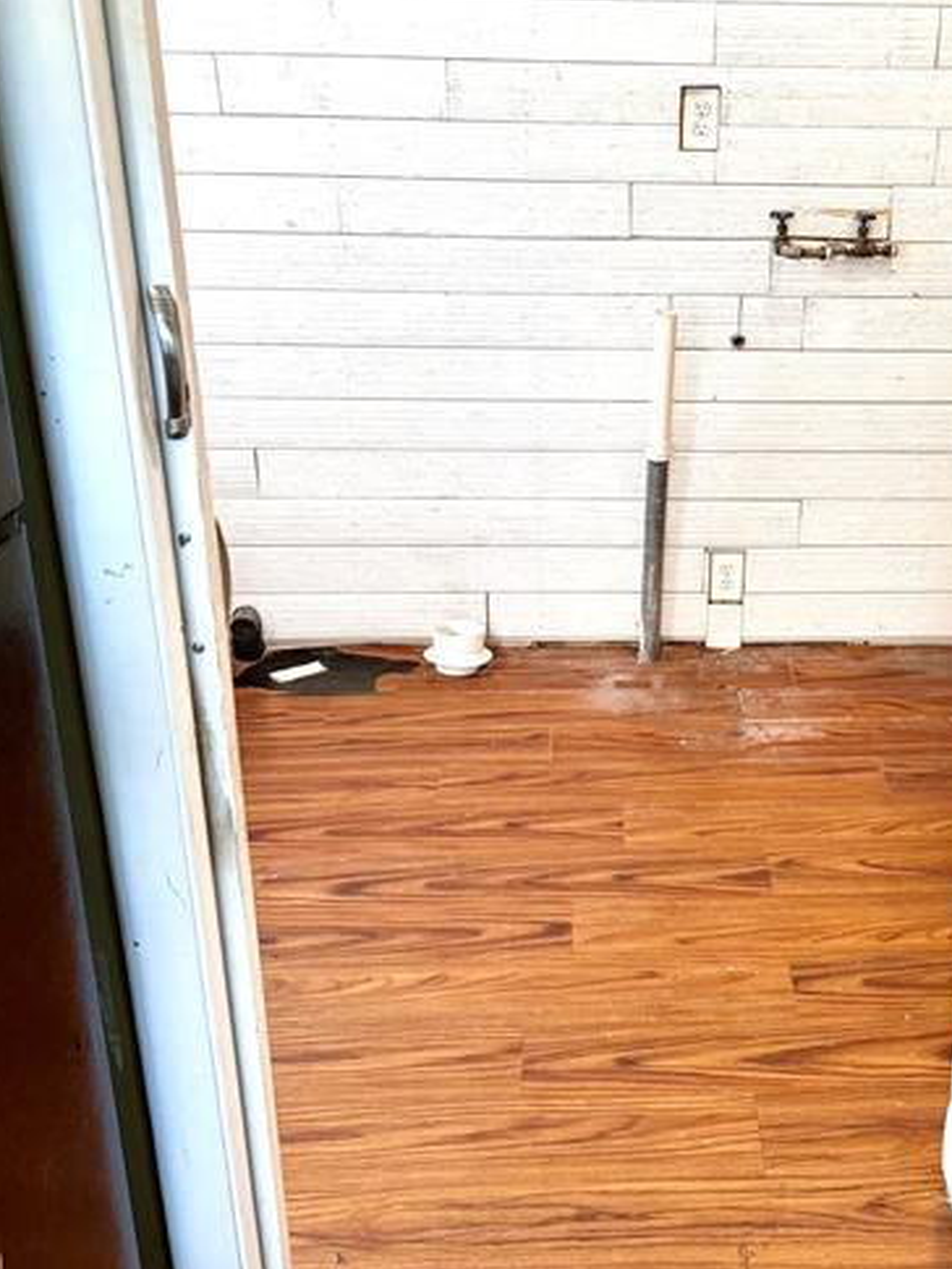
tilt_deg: -21.3
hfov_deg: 37.0
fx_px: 1393
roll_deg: -1.9
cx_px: 696
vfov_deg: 48.7
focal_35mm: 38
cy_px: 521
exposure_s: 1/120
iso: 160
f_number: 1.78
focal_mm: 6.76
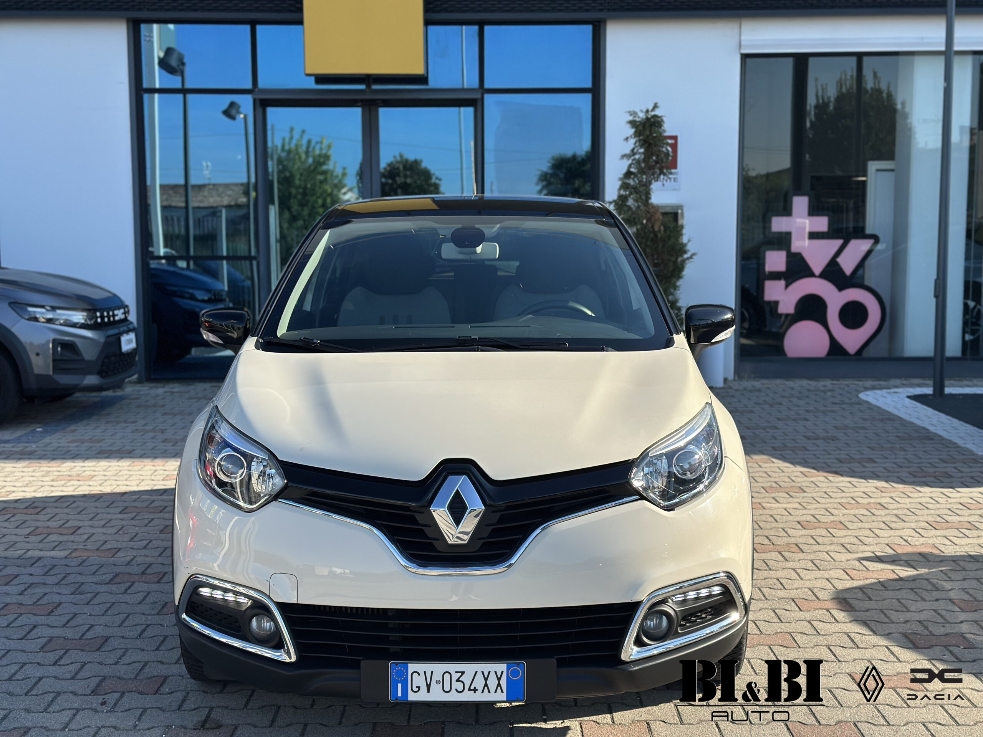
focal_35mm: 48
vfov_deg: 30.3
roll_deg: -0.1
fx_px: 1363
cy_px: 368
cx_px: 492
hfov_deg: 39.7
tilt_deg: -5.0
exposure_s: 1/3155
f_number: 1.78
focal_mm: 6.86
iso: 100
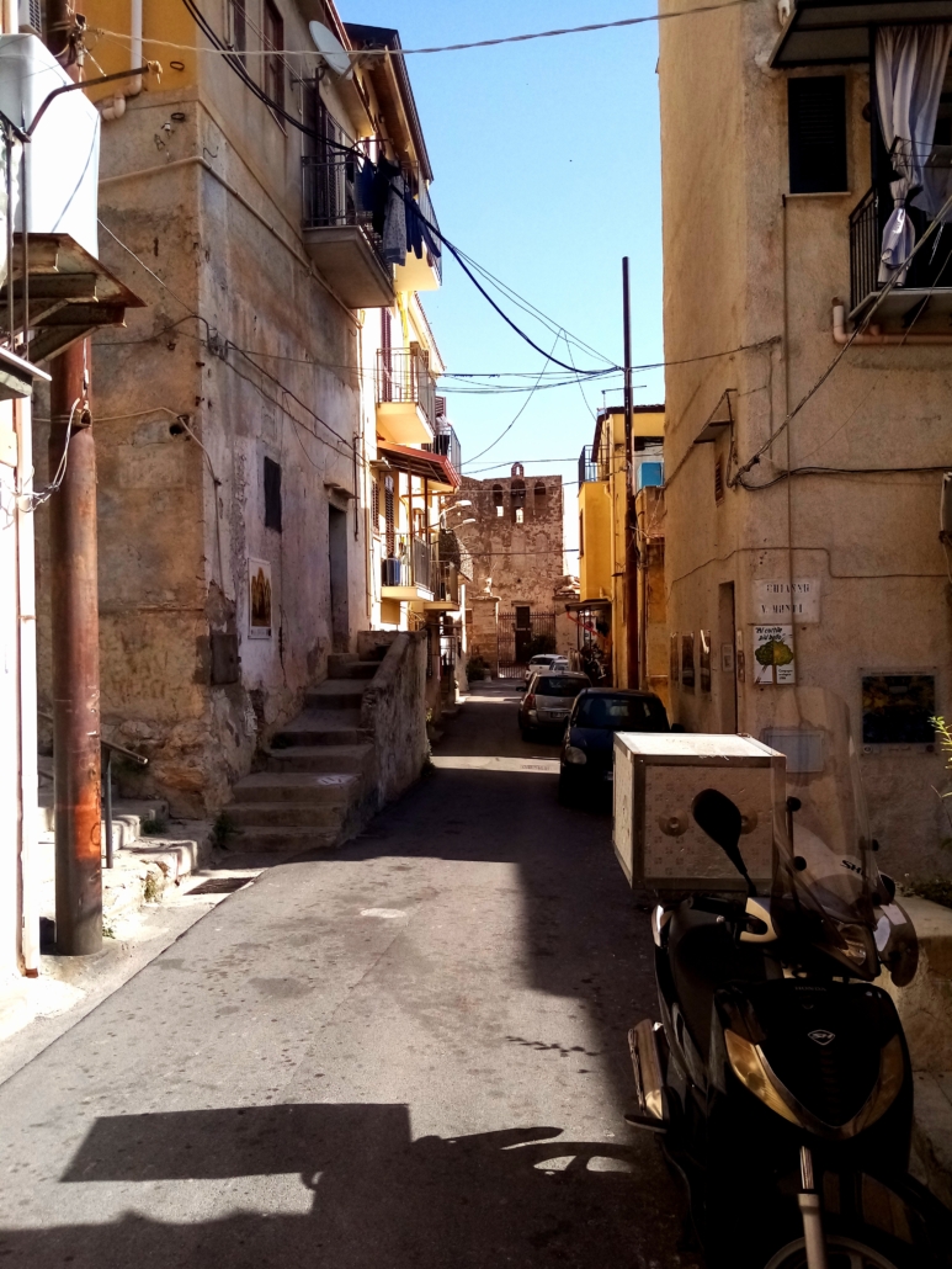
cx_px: 476
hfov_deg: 53.1
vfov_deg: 67.3
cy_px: 634
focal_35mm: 26
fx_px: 953
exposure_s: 1/1101
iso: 105
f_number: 1.8
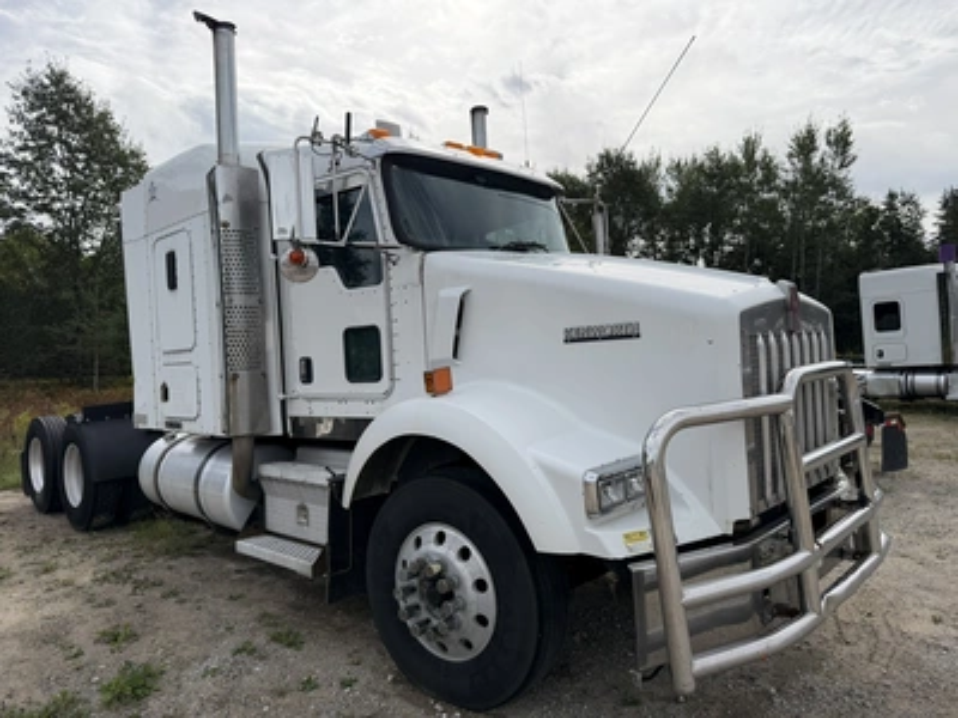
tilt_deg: +0.9
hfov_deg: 71.6
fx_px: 664
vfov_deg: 56.8
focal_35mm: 24
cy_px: 359
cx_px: 479
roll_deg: +1.1
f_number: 1.78
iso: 100
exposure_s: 1/8130
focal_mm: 6.76
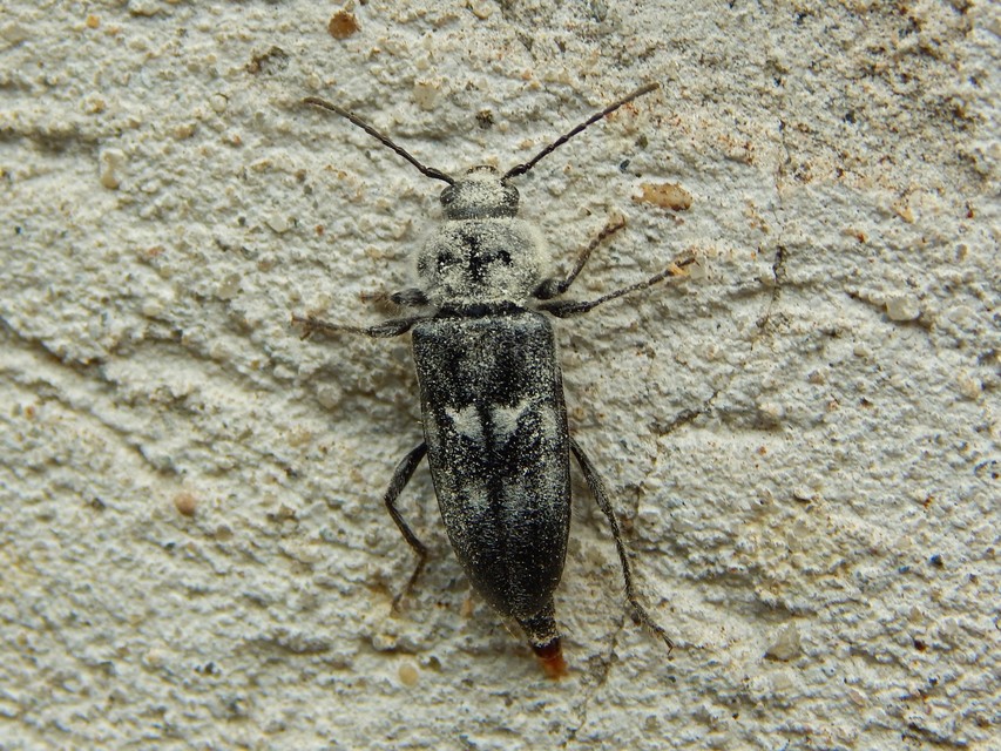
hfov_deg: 18.9
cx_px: 500
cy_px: 376
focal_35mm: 104
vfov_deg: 14.2
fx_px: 3008
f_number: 4.5
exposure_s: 1/200
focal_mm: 18.7
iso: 125
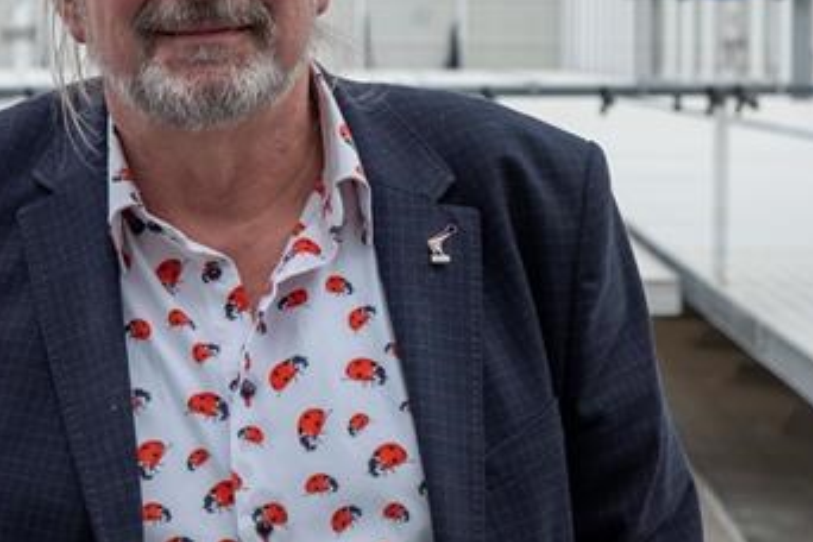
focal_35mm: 116
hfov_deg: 17.3
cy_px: 75
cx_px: 59
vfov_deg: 11.7
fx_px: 2619
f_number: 5.6
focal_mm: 40.7
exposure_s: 1/250
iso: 160
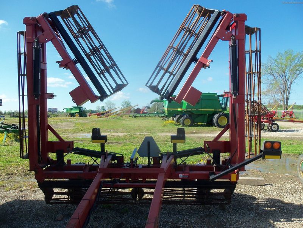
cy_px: 114
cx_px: 152
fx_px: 254
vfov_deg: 48.2
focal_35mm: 29
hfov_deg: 61.7
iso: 80
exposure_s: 1/640
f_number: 3.4
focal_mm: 5.2
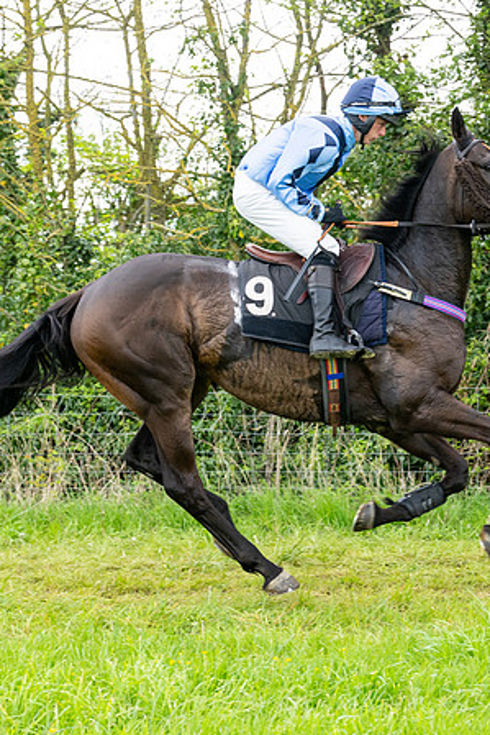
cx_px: 233
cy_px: 359
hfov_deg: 10.4
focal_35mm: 132
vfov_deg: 15.5
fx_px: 2693
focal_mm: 70
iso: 400
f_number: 5
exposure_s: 1/640
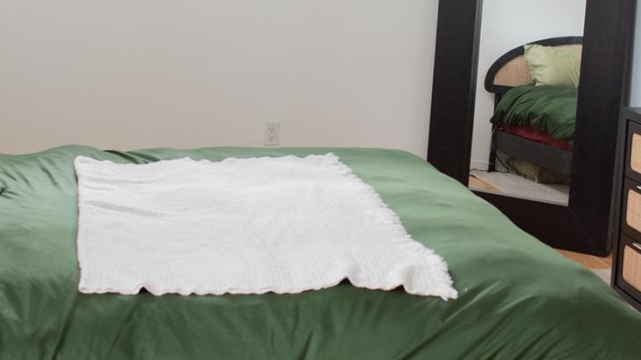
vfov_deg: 18.8
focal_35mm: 64
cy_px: 122
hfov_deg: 32.8
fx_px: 1088
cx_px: 366
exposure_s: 1/125
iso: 640
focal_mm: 28
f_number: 3.5
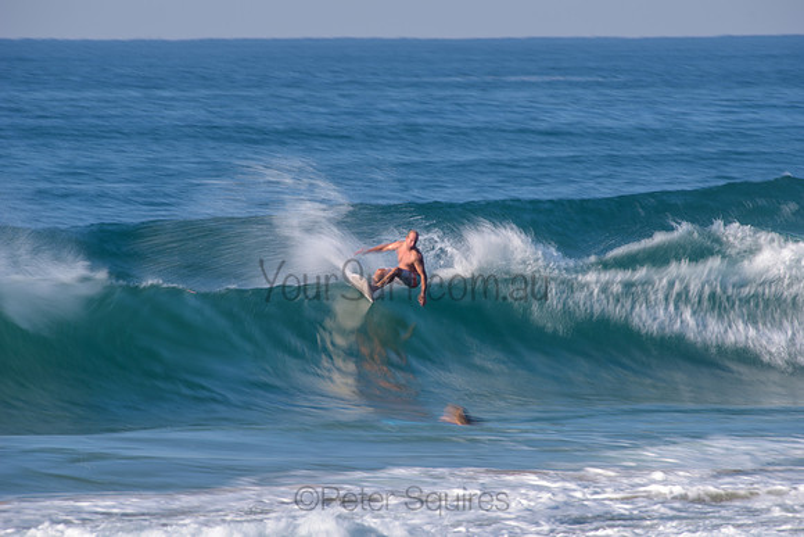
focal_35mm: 500
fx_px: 11169
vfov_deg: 2.8
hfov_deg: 4.1
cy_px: 268
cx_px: 402
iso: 31
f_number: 13
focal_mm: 500
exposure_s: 1/13
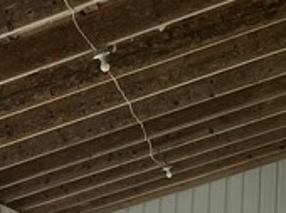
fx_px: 1295
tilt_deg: -2.3
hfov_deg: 11.8
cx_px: -195
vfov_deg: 9.1
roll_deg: -0.5
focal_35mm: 157
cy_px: 367
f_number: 1.6
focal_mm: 4.2
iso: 40
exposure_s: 1/121
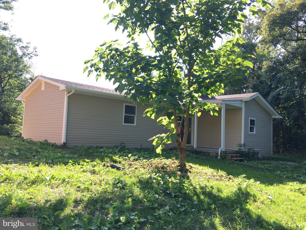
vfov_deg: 48.2
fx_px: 256
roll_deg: -1.6
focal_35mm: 29
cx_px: 153
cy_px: 115
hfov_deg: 61.7
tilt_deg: +6.1
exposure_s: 1/214
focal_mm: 4.15
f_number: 2.2
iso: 25
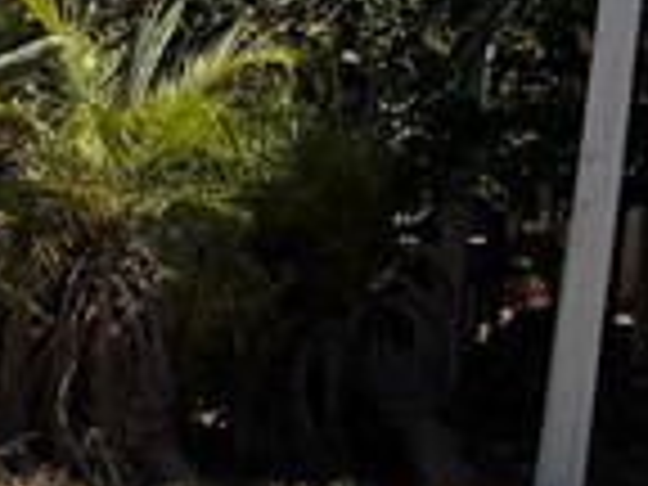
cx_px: -1350
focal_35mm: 185
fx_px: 3463
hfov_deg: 8.7
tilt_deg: -9.1
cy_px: 464
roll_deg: -2.4
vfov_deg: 8.0
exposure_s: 1/2857
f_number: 1.6
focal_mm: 5.96
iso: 50
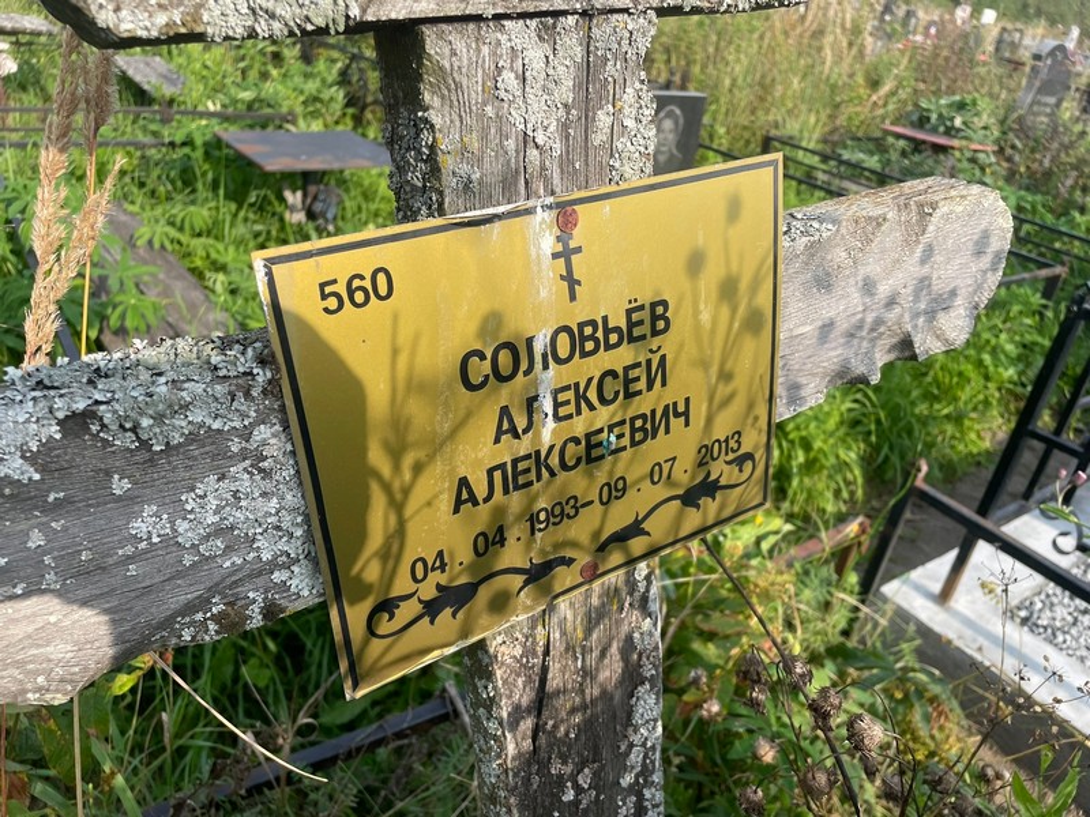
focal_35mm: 26
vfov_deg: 53.1
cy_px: 408
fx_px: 819
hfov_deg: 67.3
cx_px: 545
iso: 32
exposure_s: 1/1319
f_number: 1.6
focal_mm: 4.2
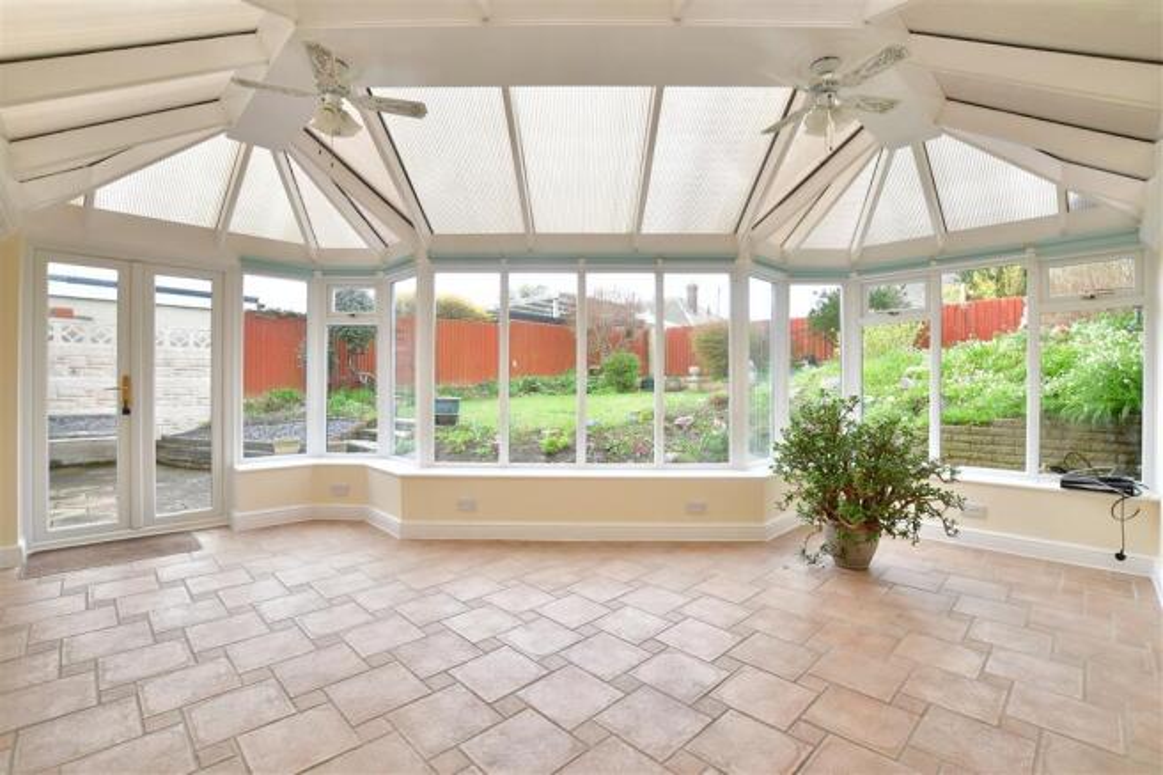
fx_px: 484
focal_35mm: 15
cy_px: 388
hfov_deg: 100.4
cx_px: 582
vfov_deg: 77.3
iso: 200
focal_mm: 10
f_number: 8
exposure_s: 1/50
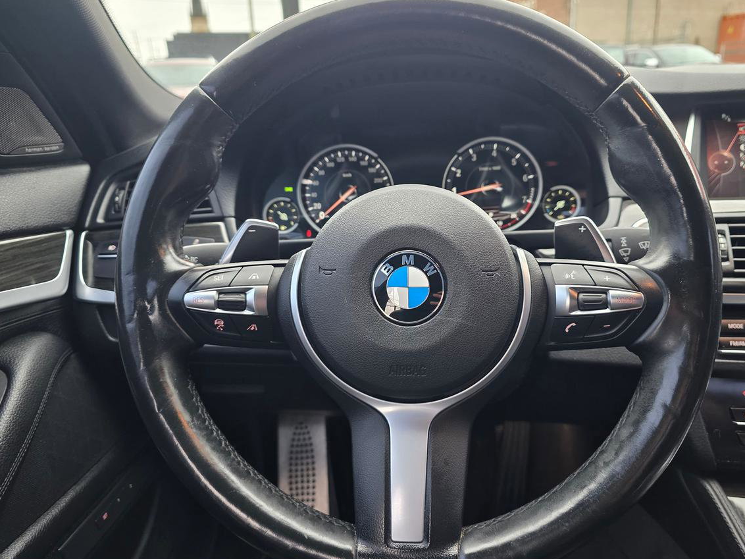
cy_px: 283
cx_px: 410
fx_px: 560
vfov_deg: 53.1
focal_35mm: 26
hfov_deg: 67.1
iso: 160
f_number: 1.7
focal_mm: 6.3
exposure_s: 1/54.7
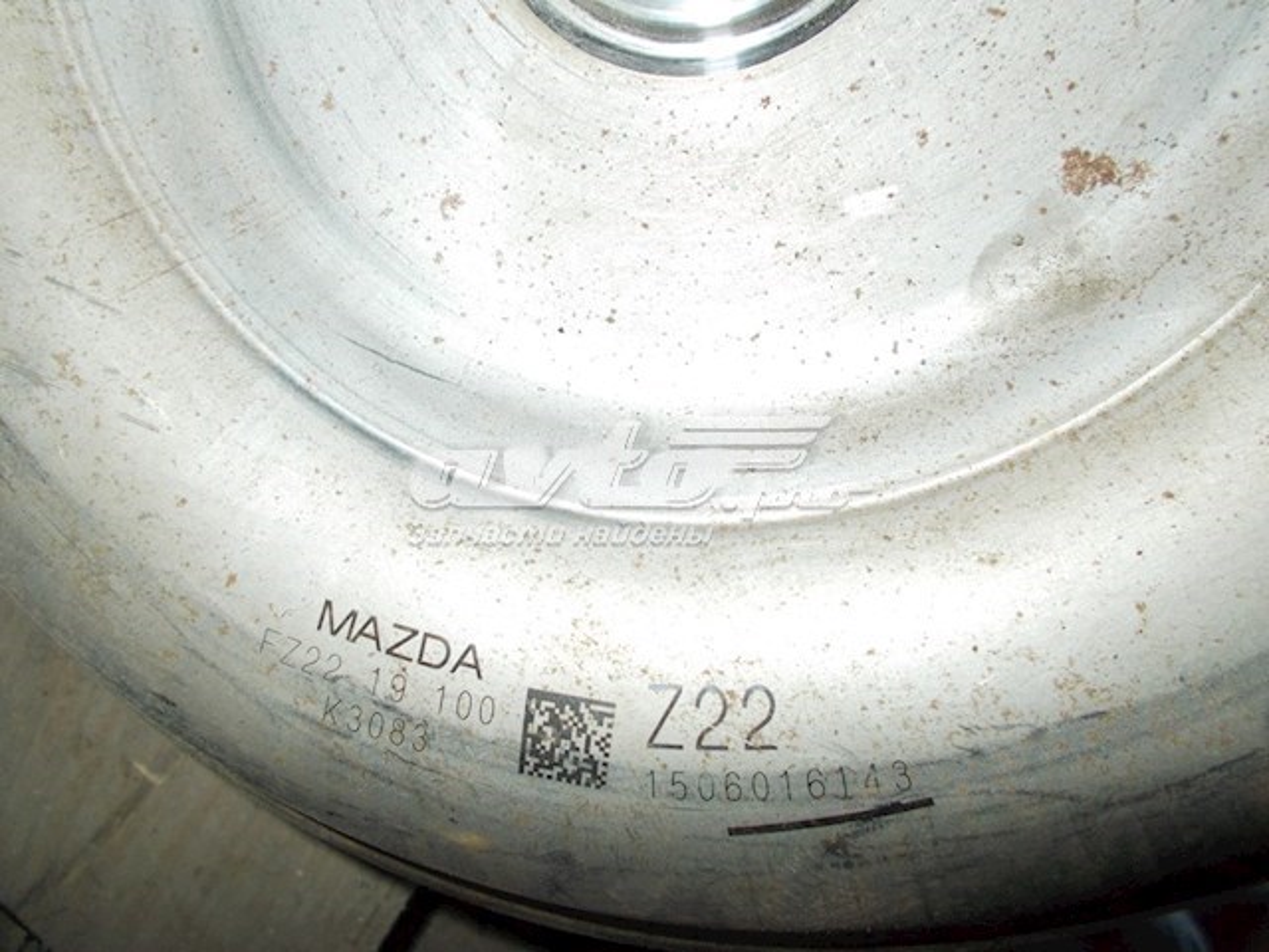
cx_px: 634
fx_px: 953
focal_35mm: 26
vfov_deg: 53.1
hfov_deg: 67.3
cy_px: 476
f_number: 3.2
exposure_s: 1/25
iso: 200
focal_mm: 4.6
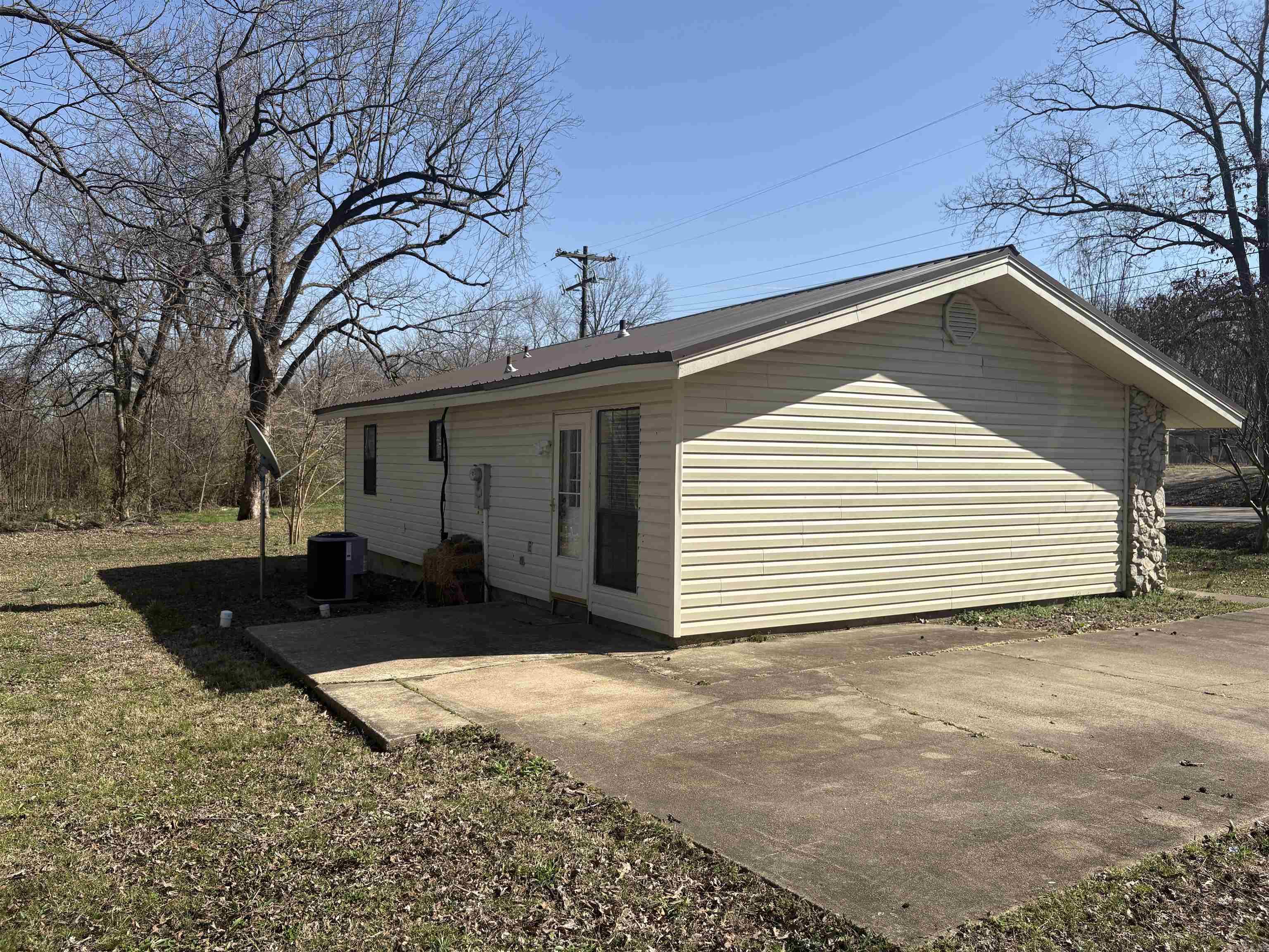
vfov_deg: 53.1
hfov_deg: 67.3
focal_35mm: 26
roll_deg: -0.3
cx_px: 634
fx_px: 953
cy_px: 476
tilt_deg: -0.5
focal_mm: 5.96
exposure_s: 1/3623
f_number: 1.6
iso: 50
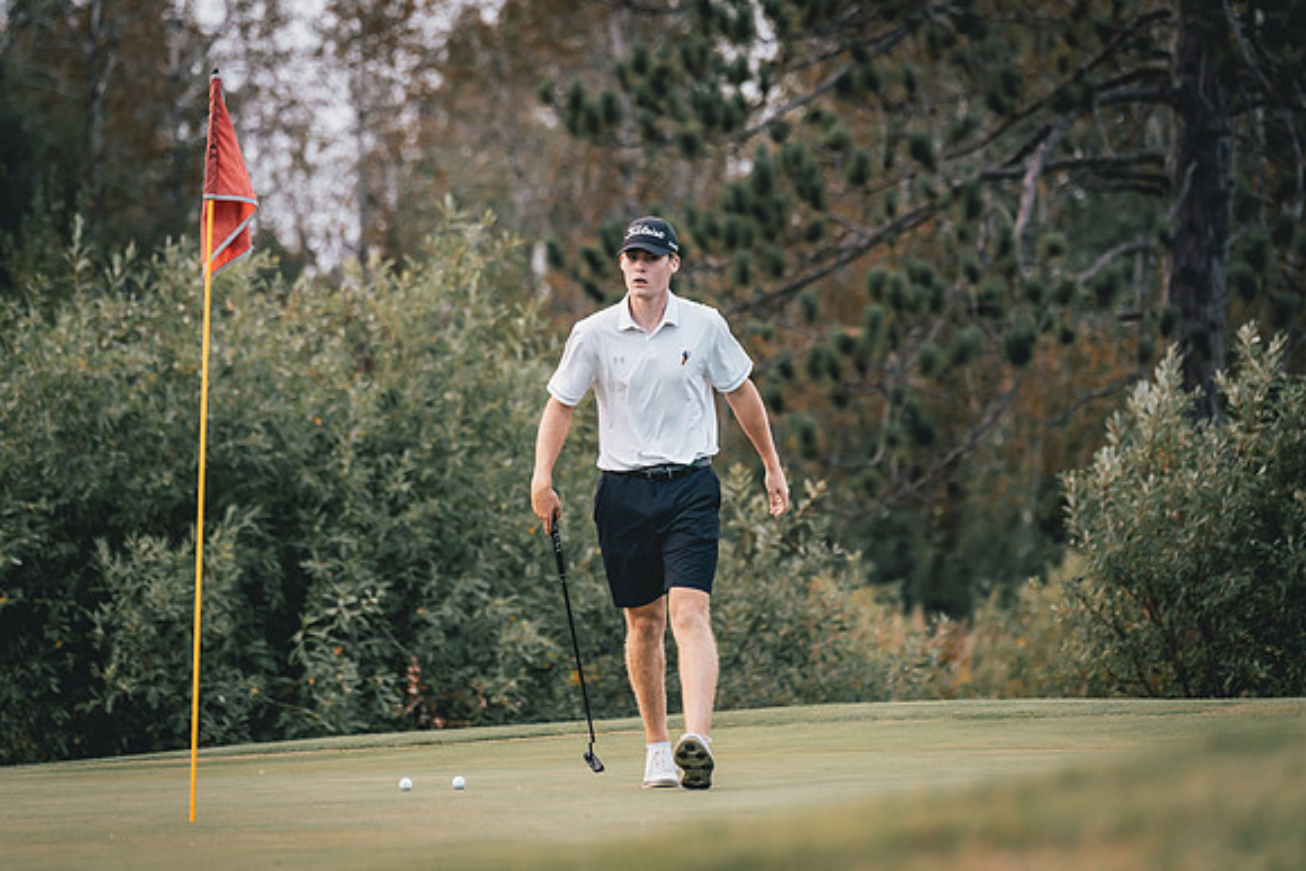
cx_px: 653
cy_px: 436
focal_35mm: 229
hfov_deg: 9.0
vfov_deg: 6.0
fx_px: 8317
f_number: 2.8
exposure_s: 1/400
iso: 400
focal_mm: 150
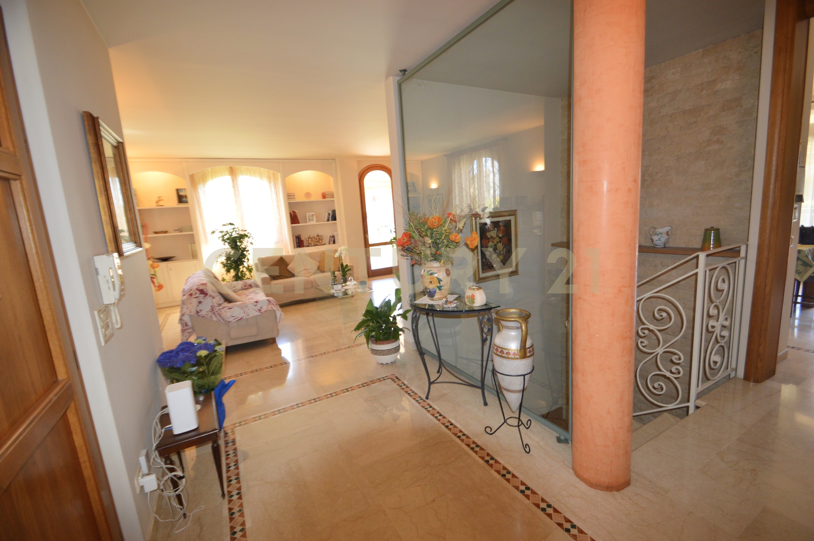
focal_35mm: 15
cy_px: 270
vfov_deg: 77.2
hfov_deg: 100.4
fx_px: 339
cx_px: 407
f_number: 3.5
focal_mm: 10
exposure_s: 1/60
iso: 560
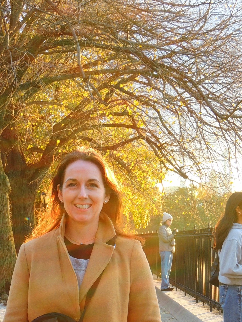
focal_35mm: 86
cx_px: 86
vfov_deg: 22.7
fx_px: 801
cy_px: 215
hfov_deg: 17.1
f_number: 3.5
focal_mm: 8.3
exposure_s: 1/60
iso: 100
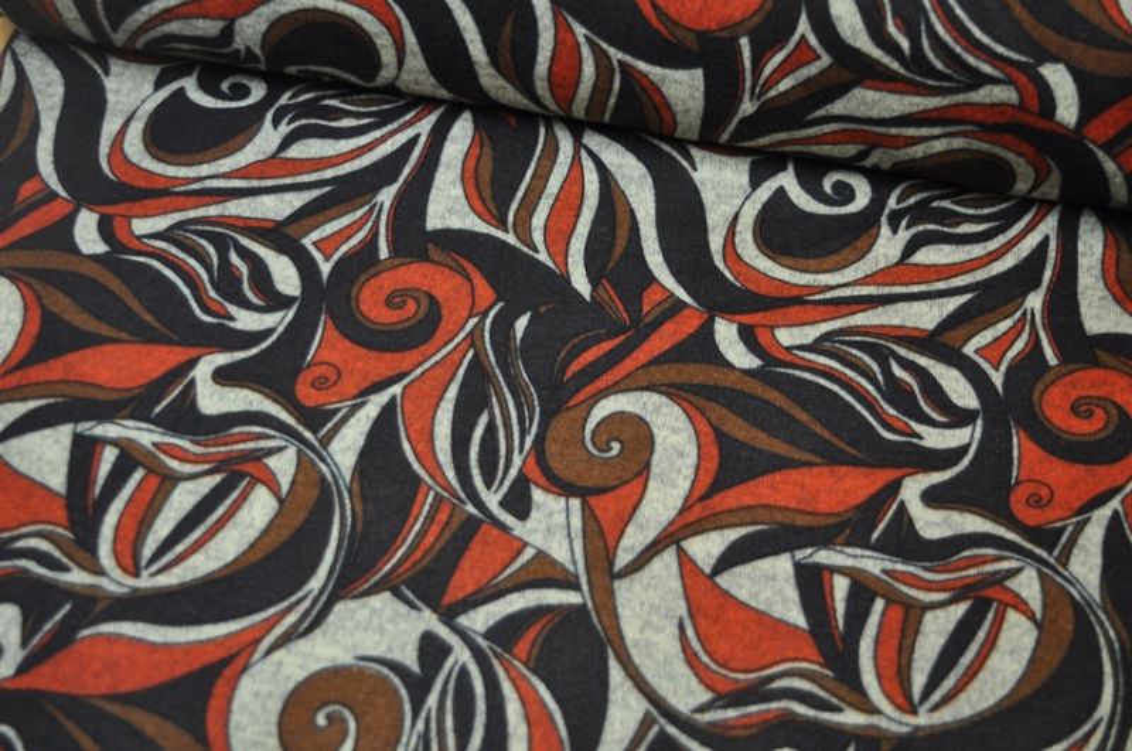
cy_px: 376
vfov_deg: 31.8
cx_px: 566
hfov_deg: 46.5
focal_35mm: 42
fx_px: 1319
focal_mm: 28
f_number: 4.2
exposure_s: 1/60
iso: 400
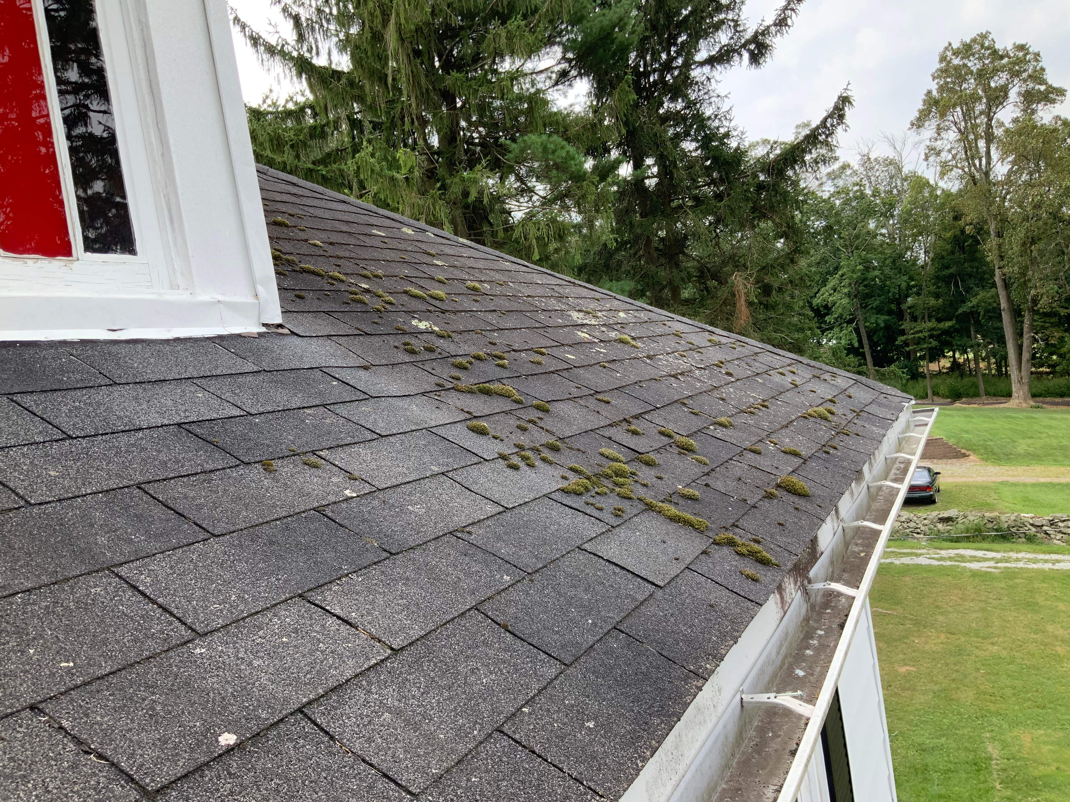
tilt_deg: -1.0
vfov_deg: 48.2
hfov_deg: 61.7
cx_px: 535
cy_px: 401
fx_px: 896
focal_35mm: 29
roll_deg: +9.6
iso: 16
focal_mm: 3
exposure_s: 1/454
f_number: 1.8
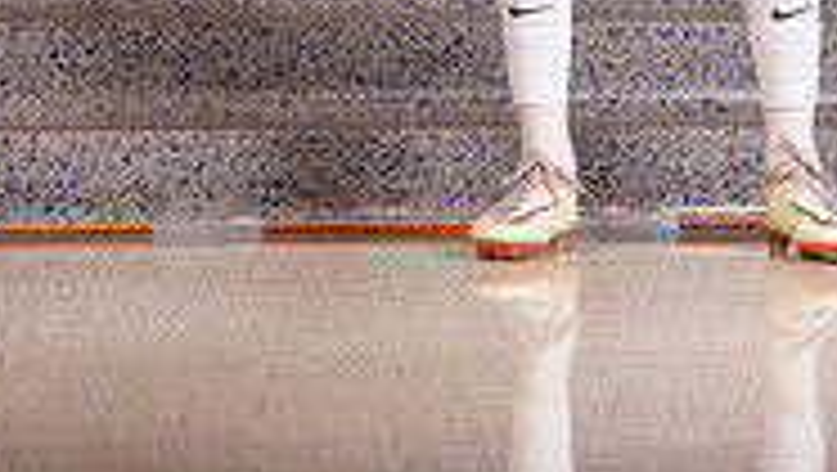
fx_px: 4731
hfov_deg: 10.1
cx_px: 468
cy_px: -517
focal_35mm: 213
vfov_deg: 5.6
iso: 320
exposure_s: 1/200
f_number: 8
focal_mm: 84
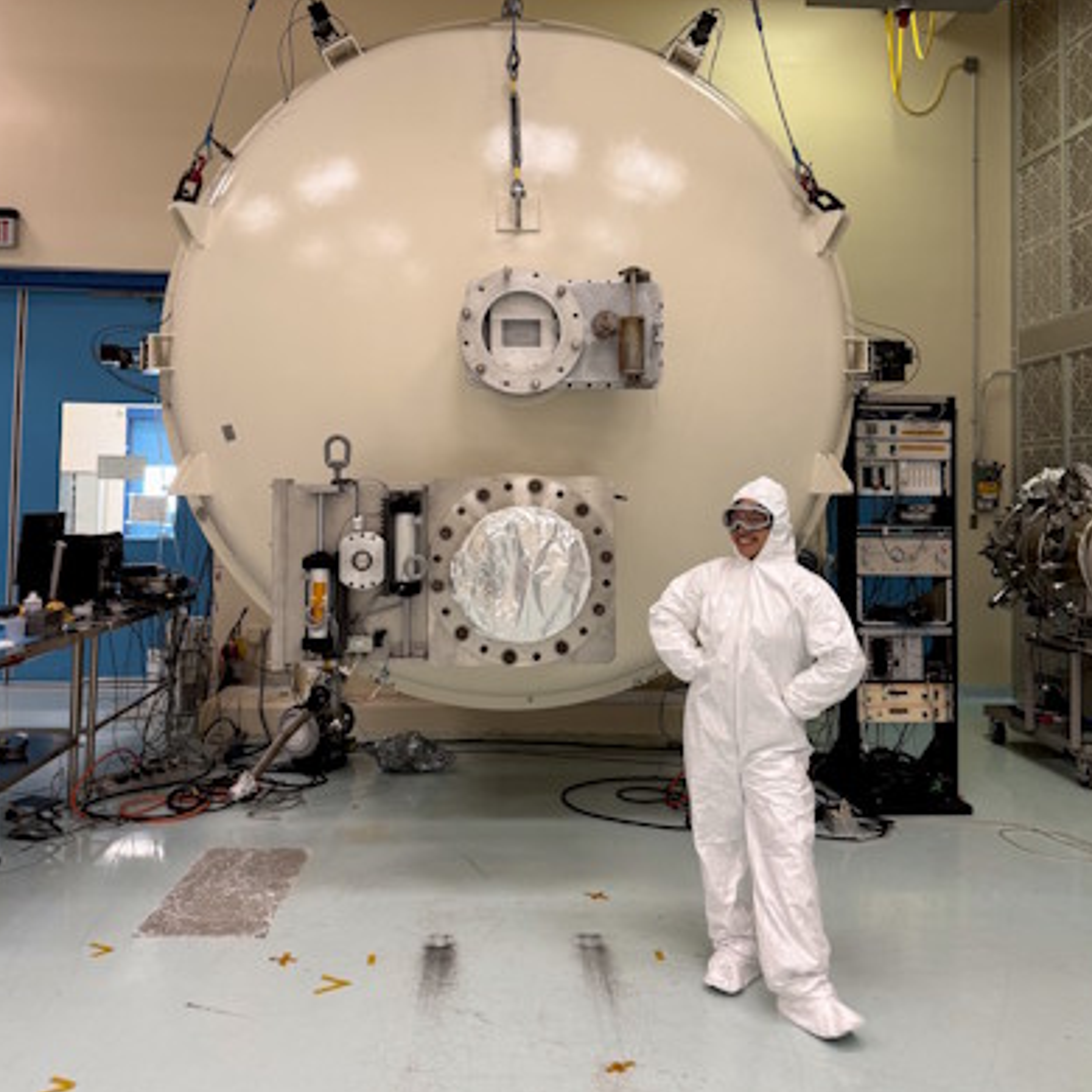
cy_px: 444
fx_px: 1035
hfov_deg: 55.6
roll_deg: -1.6
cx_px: 546
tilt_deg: +2.6
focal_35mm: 29
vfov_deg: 55.3
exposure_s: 1/60
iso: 125
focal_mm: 6.76
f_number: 1.78
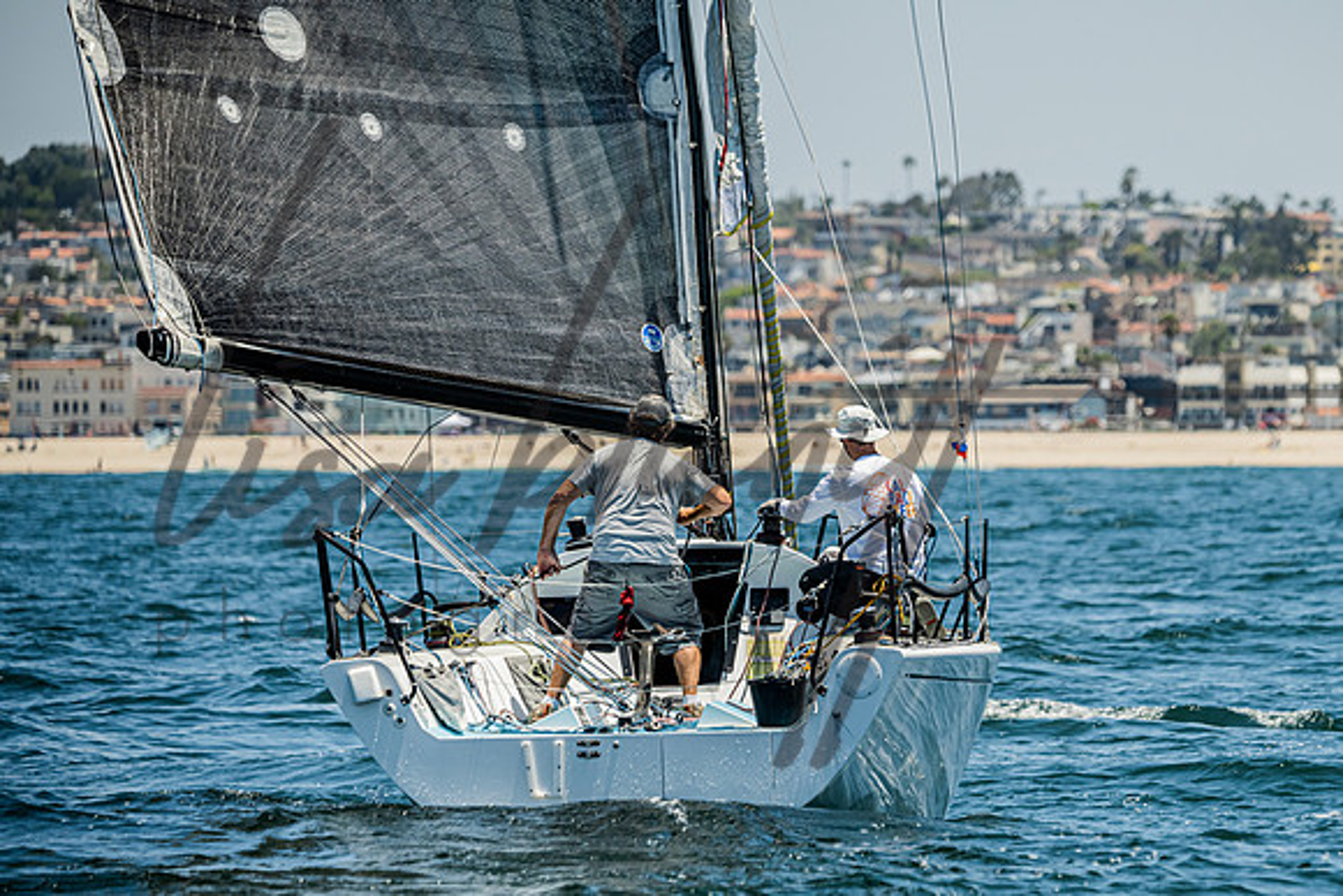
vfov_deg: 4.8
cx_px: 864
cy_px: 574
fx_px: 10709
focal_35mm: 287
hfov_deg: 7.2
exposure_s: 1/1250
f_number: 5.6
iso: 320
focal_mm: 220
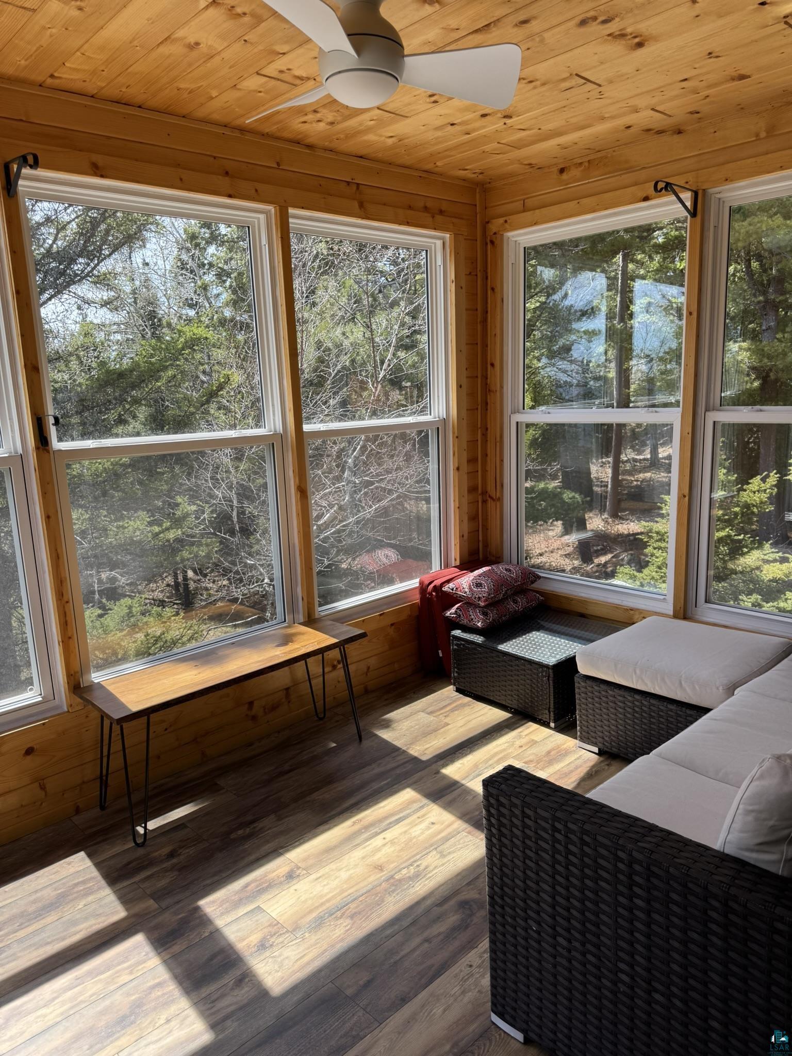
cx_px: 396
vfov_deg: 71.6
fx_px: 732
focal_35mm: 24
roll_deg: +1.8
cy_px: 528
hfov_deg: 56.8
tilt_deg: -12.0
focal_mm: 6.76
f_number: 1.78
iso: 80
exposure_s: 1/685
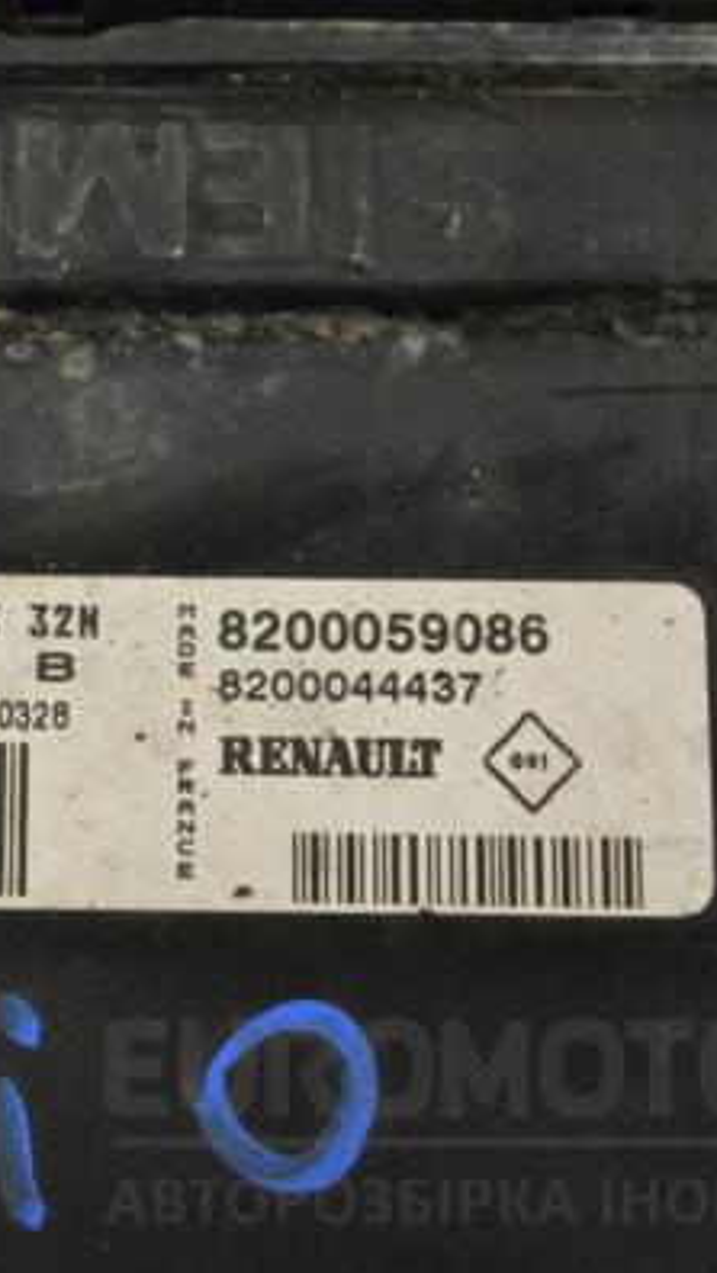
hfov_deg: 9.2
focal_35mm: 131
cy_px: 640
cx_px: 45
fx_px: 4417
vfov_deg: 16.4
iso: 3200
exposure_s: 1/400
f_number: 10
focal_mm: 55
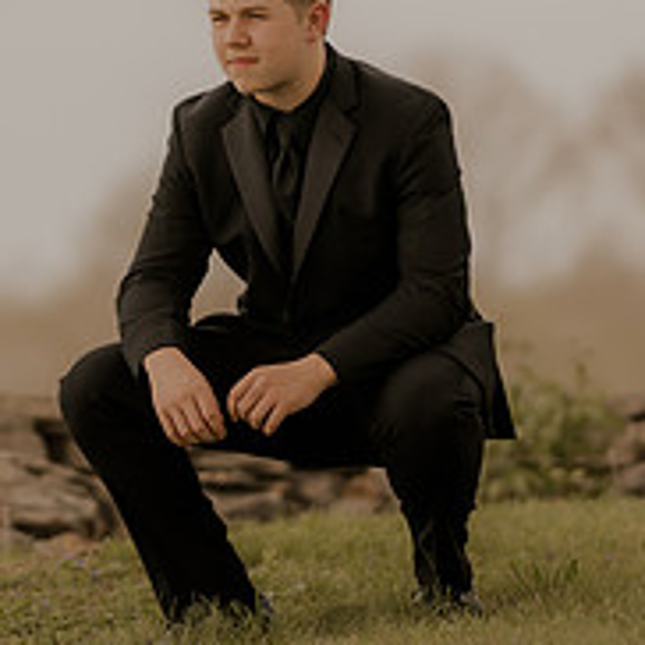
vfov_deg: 6.6
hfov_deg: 6.6
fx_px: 5629
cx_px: 276
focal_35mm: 267
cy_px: 138
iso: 160
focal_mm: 85
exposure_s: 1/2500
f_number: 1.4
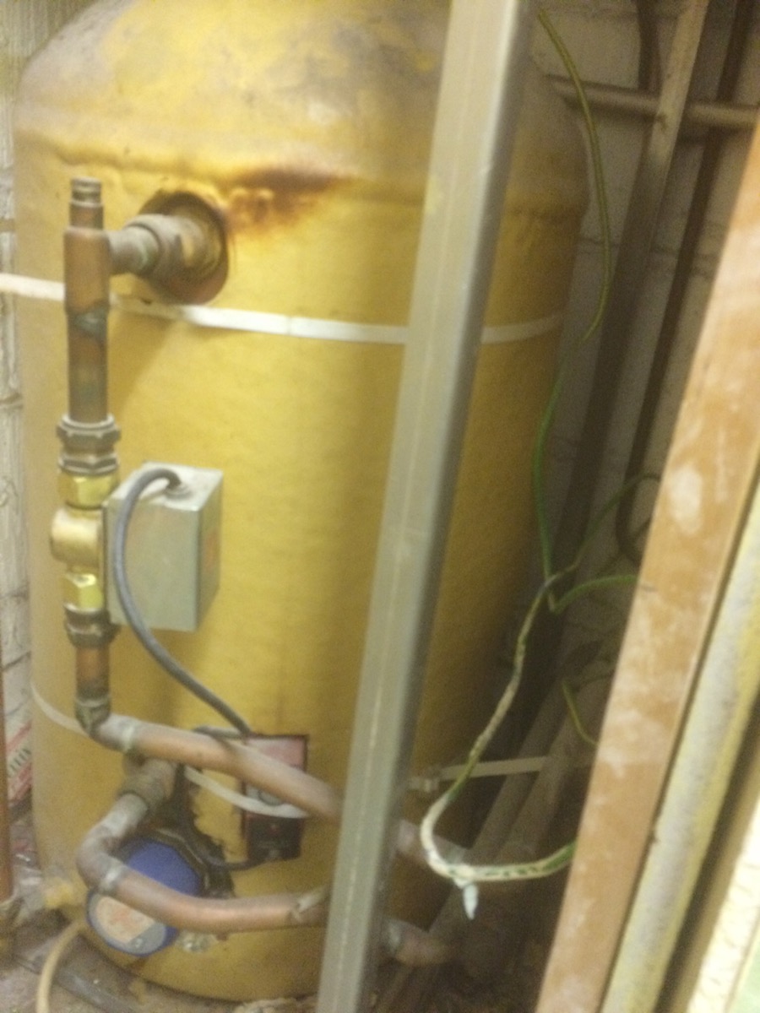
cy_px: 506
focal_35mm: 29
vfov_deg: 61.7
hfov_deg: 48.2
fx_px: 849
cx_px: 380
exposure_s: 1/17
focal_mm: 4.15
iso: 320
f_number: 2.2
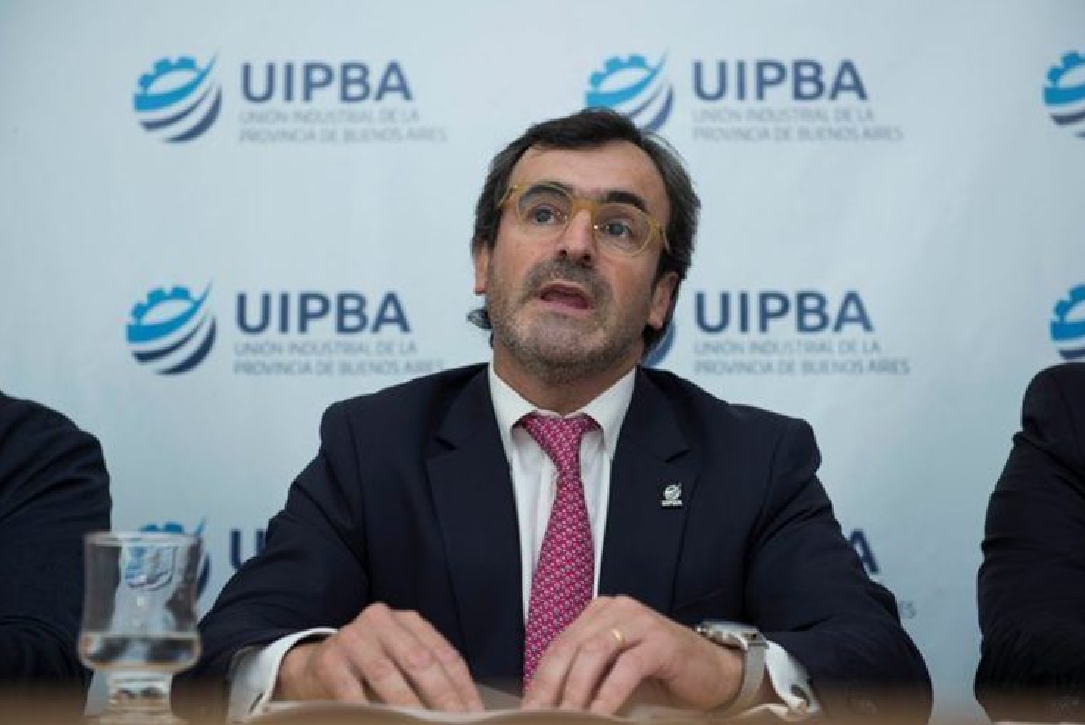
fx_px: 2141
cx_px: 548
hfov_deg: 28.4
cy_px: 365
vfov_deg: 19.2
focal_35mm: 71
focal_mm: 70
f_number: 3.5
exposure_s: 1/125
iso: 200
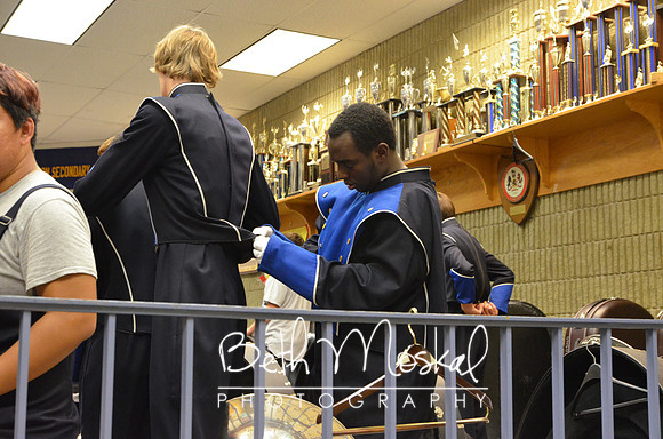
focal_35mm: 52
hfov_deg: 37.9
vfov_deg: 25.6
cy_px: 220
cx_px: 332
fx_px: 965
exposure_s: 1/80
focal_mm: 35
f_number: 4.5
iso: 3200
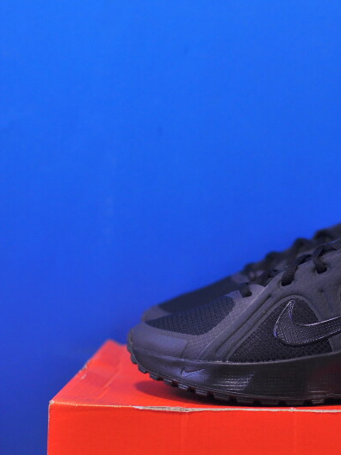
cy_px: 228
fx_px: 1433
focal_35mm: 109
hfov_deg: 13.4
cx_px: 337
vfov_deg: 18.1
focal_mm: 50
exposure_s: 1/320
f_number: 2.5
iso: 250
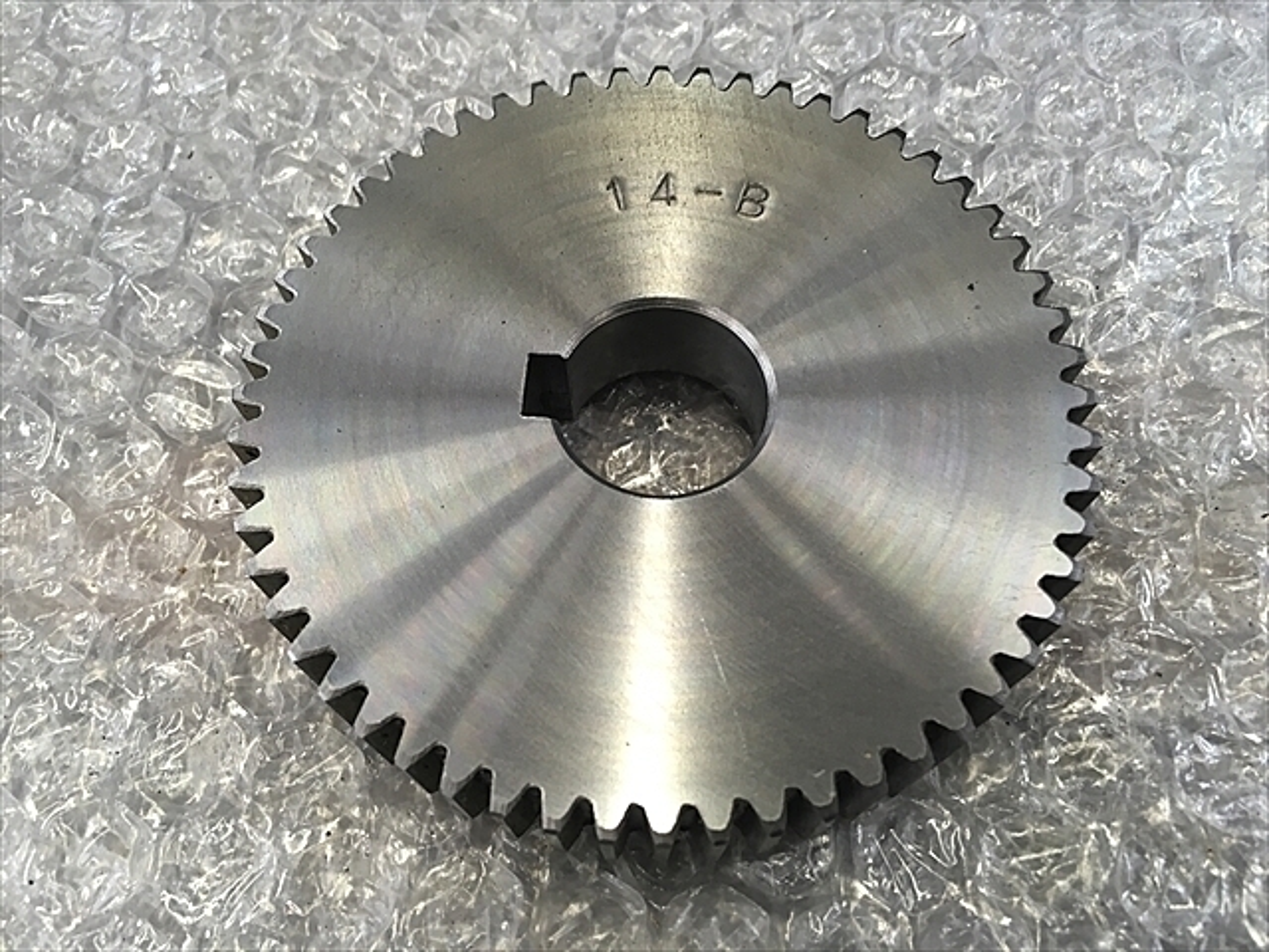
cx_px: 634
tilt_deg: -67.1
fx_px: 1063
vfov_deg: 48.2
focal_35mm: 29
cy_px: 476
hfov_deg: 61.7
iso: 50
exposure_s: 1/30
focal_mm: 4.15
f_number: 2.2
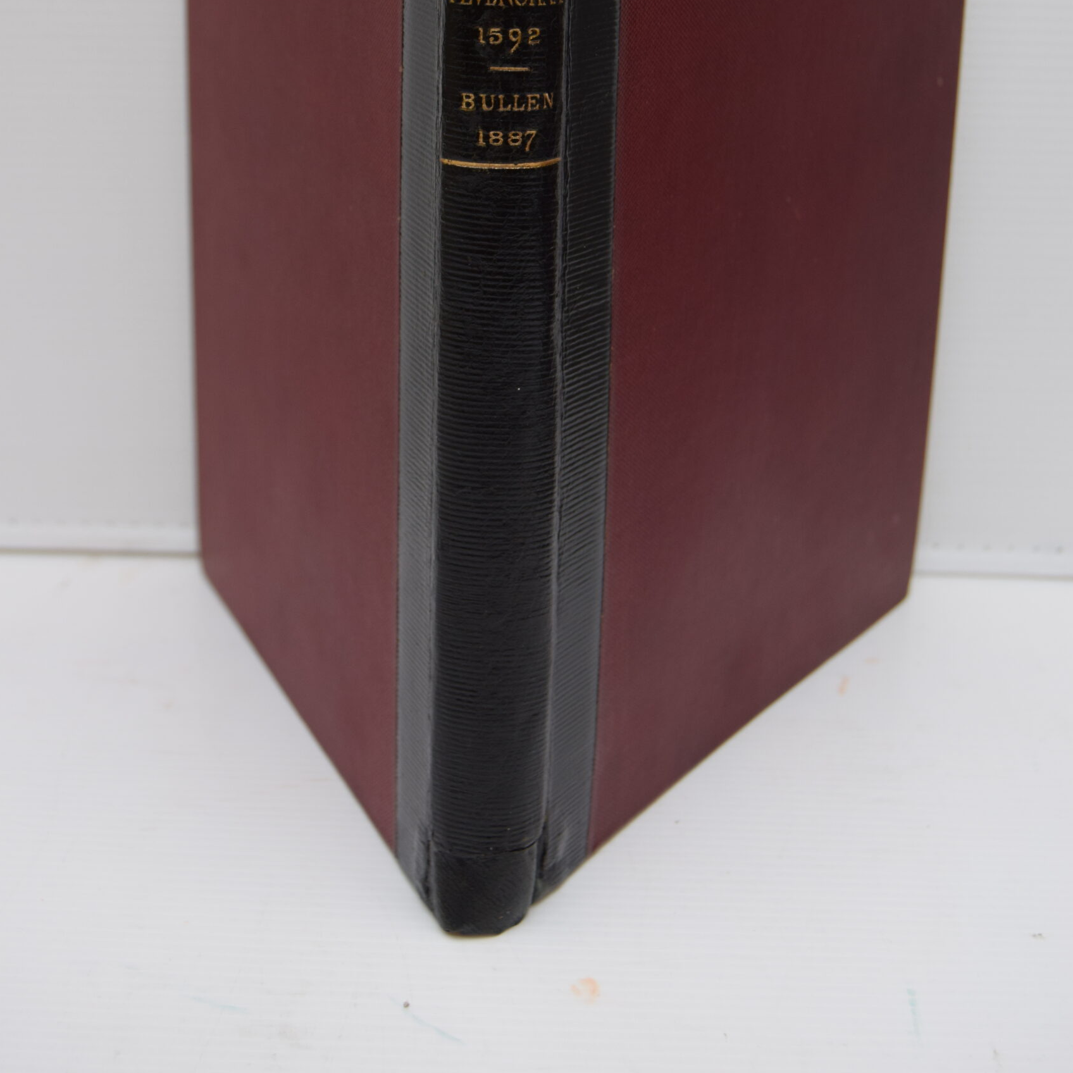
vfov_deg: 28.4
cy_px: 279
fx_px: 2092
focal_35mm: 60
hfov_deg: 28.8
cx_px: 536
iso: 400
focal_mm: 31
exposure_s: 1/125
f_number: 5.6
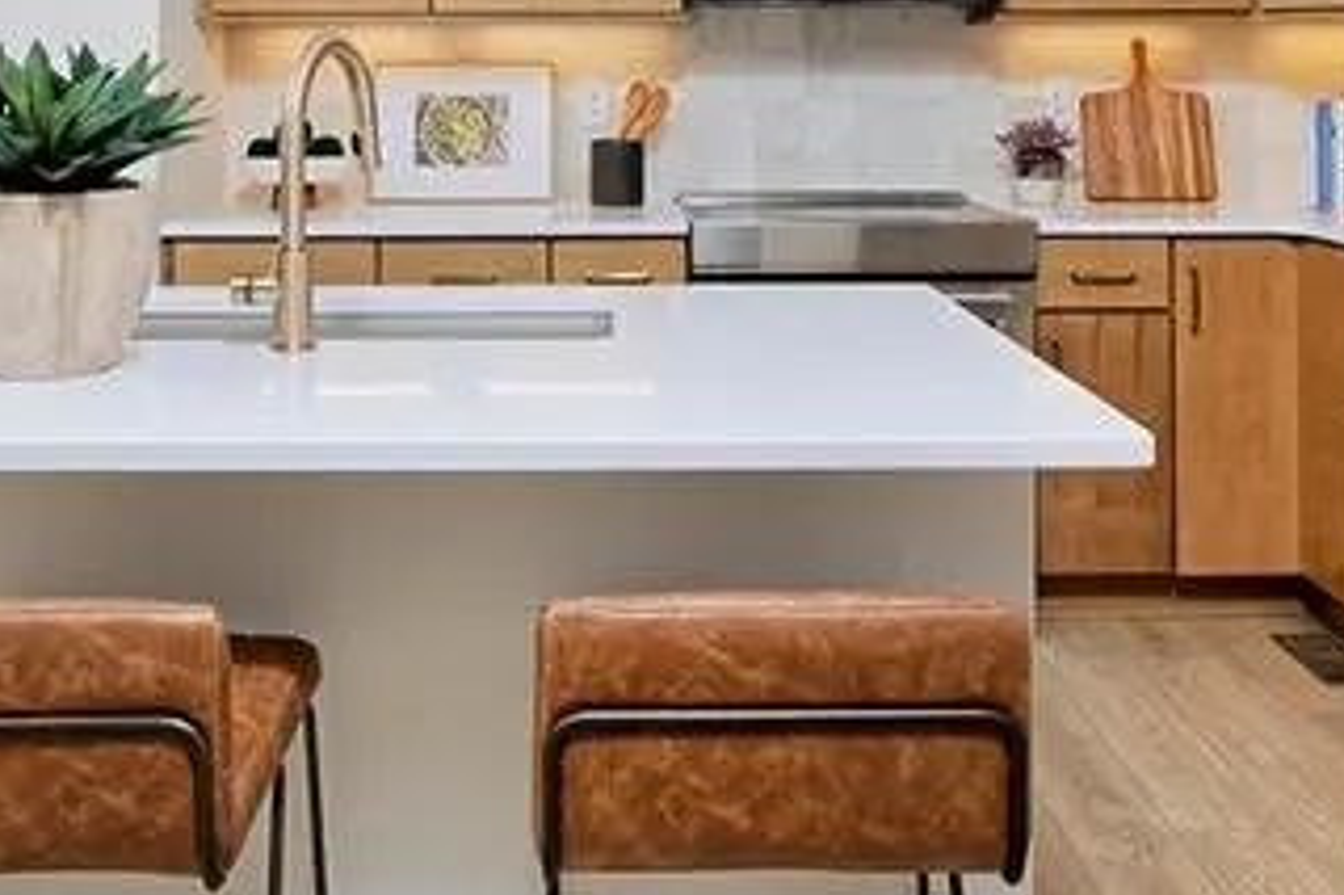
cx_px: 592
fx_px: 1642
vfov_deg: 29.2
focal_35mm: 44
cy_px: 80
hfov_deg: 44.4
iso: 500
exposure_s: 1/200
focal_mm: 22
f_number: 14
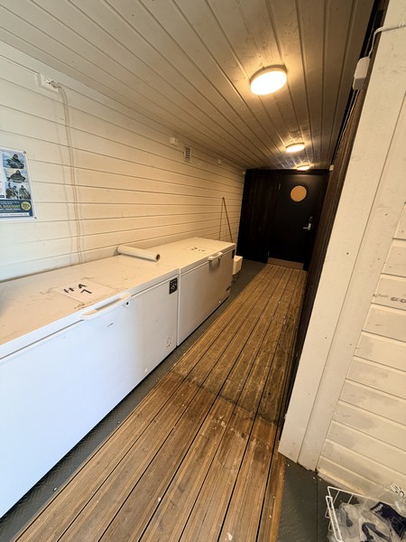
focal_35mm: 14
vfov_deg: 102.1
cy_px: 271
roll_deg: -4.2
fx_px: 219
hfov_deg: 85.7
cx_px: 203
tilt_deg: -16.9
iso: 160
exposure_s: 1/100
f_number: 2.2
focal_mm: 2.22
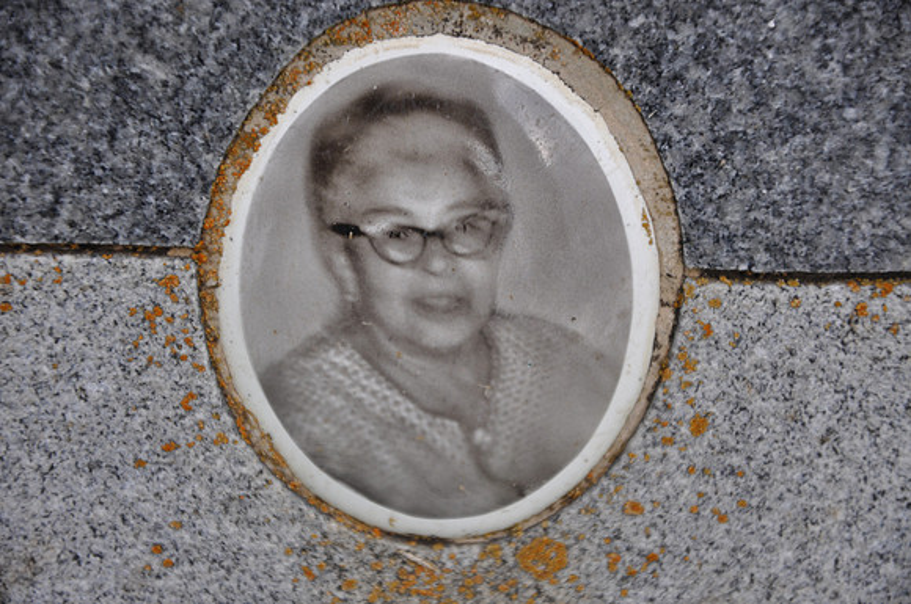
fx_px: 3980
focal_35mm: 158
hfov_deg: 13.1
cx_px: 456
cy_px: 302
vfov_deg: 8.7
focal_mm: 105
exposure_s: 1/125
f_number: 5.6
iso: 200
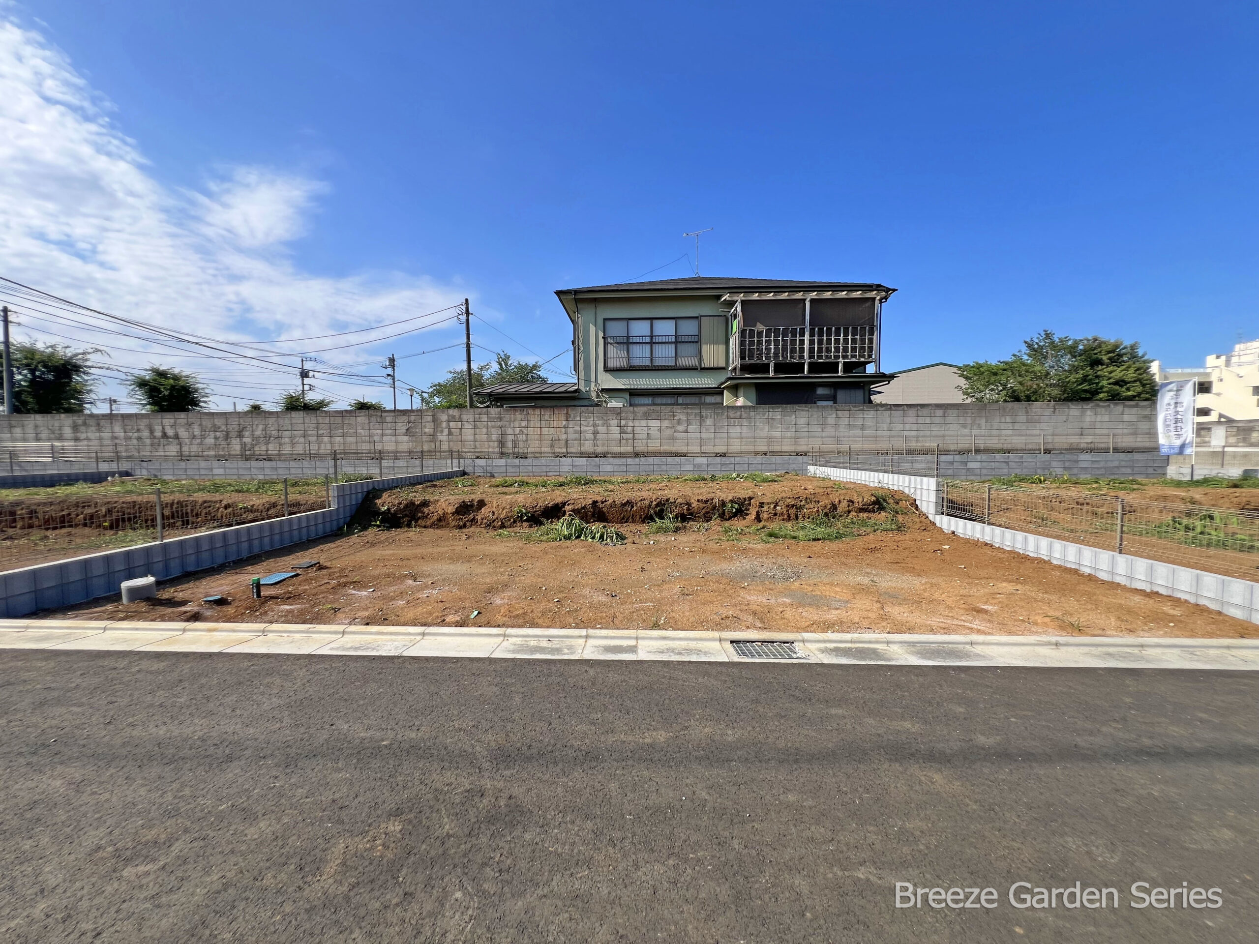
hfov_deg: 106.2
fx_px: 473
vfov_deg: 89.9
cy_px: 472
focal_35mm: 13
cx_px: 630
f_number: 1.8
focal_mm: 1.57
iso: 32
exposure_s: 1/1220
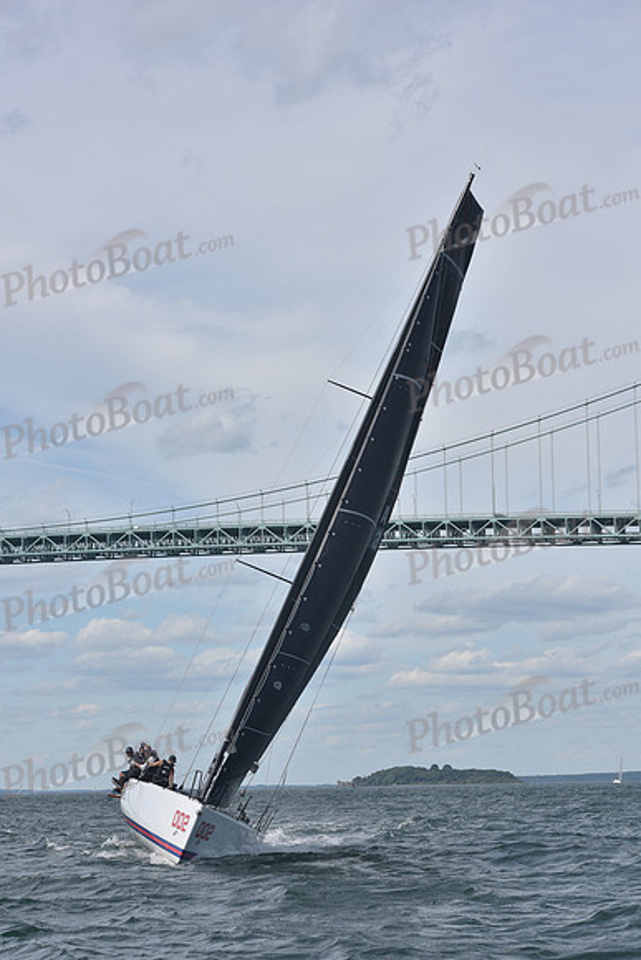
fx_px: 2189
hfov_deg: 16.7
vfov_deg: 24.8
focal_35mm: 82
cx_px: 320
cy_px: 480
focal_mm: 82
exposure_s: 1/800
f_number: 8
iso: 320
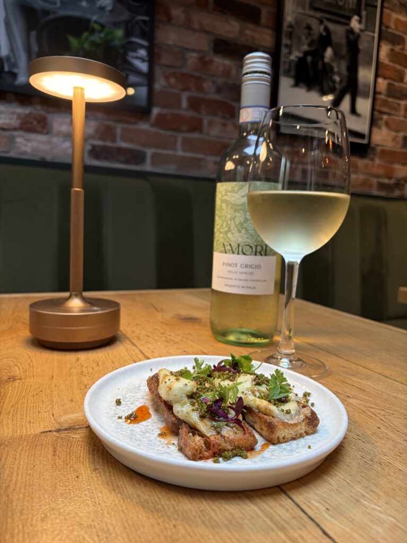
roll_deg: -2.9
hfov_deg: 53.1
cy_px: 272
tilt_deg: -6.1
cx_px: 204
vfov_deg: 67.3
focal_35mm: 26
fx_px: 408
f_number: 1.6
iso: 100
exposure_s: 1/121
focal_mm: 5.96
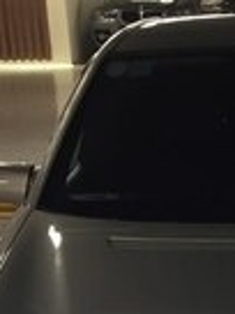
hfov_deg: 13.6
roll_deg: +1.1
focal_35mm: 106
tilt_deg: -26.7
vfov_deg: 16.9
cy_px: 462
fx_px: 959
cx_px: 274
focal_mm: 4.15
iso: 100
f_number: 2.2
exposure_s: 1/33
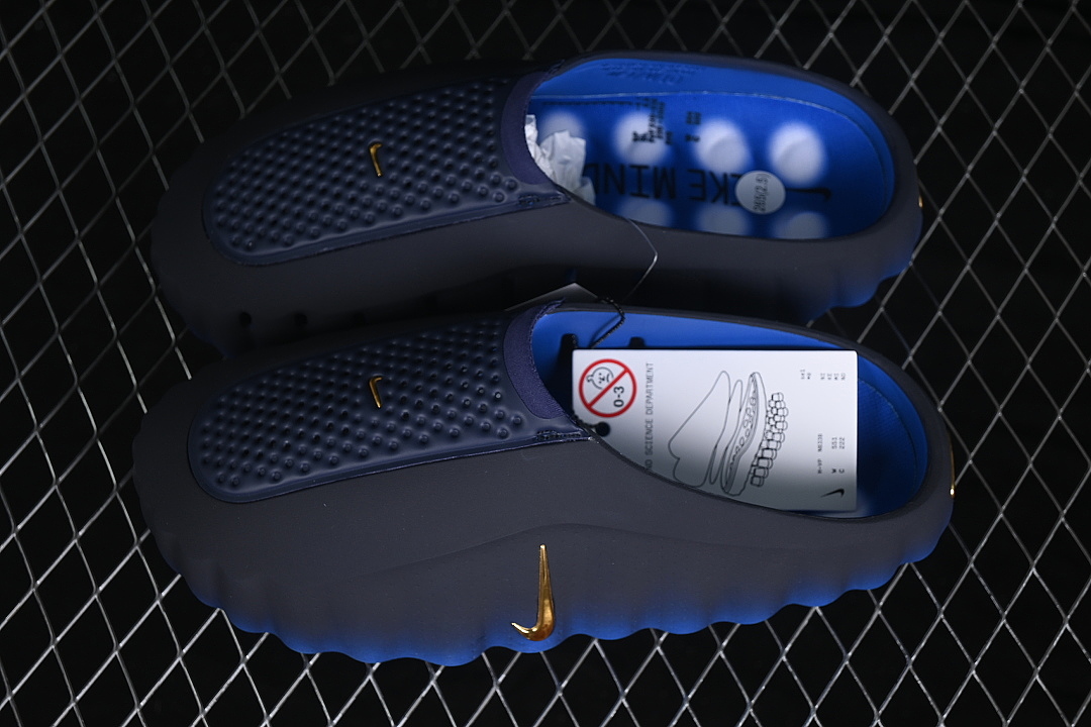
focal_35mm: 75
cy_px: 364
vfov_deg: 18.2
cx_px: 546
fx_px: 2273
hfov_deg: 27.0
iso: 160
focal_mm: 50
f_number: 6.3
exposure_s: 1/60
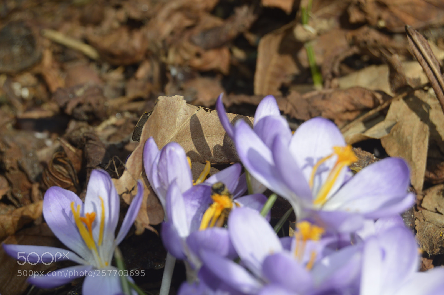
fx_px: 1017
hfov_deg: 24.6
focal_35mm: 82
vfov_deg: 16.5
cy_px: 148
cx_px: 222
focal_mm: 55
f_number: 10
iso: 100
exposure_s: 1/200
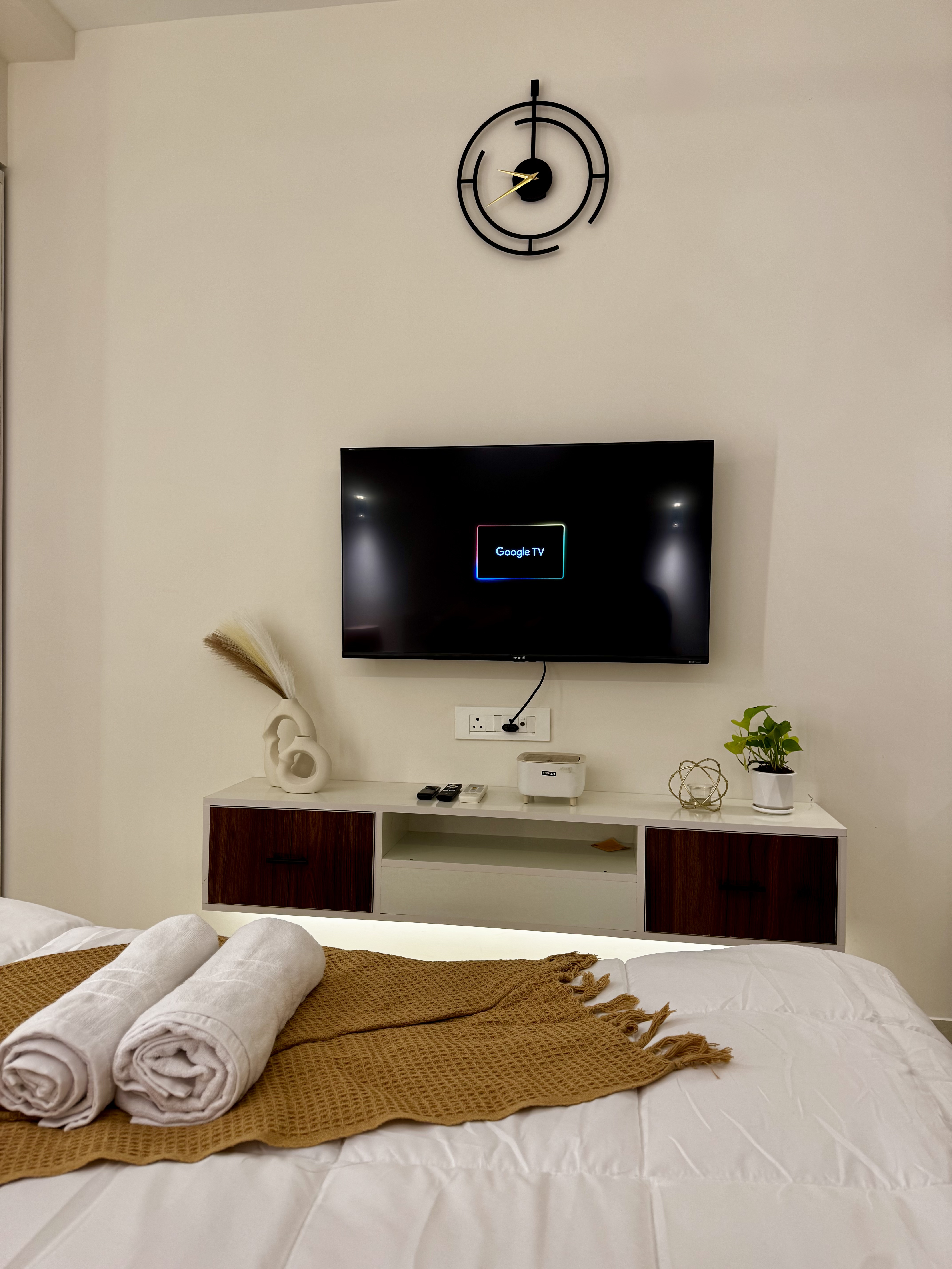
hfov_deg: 56.8
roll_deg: -1.1
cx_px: 476
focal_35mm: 24
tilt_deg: -0.7
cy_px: 634
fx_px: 880
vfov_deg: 71.6
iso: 80
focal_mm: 6.76
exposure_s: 1/100
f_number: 1.78
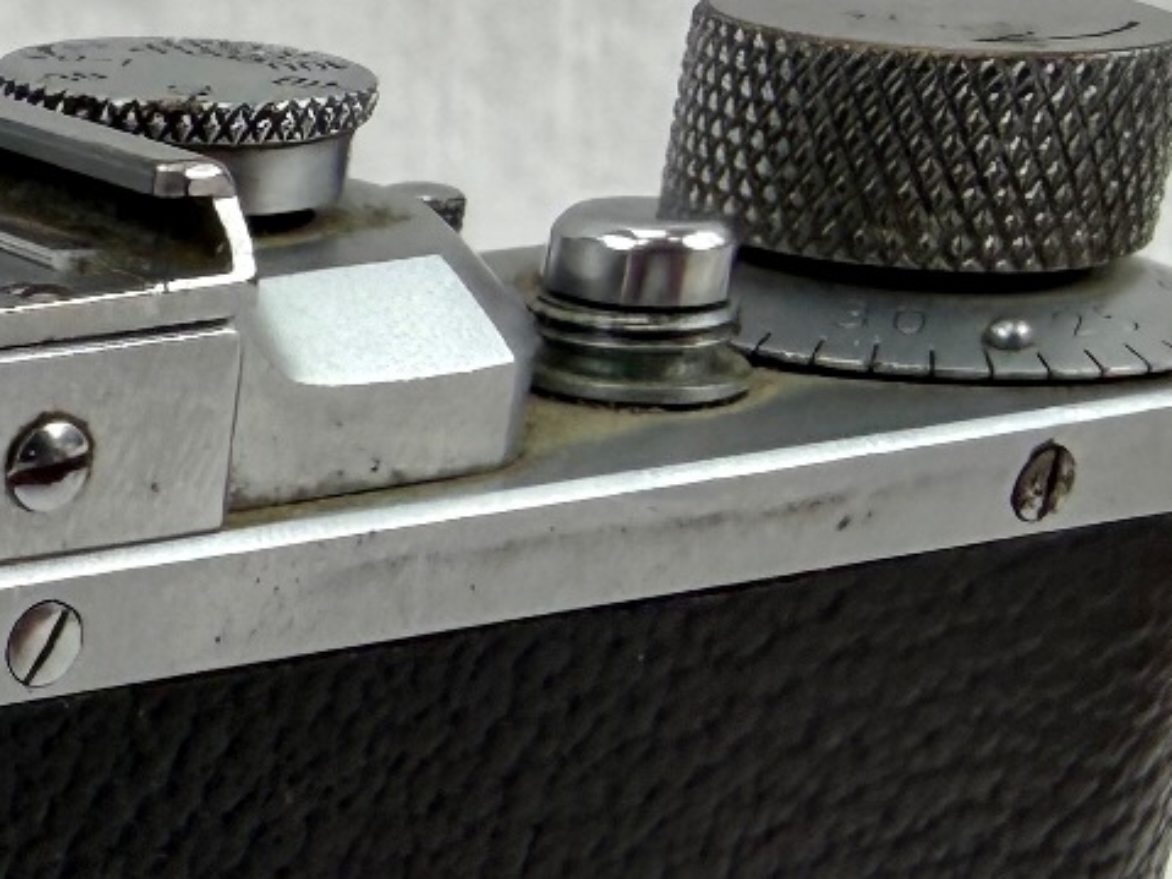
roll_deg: +3.2
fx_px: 3419
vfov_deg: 14.2
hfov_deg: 17.6
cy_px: 1031
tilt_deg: -25.6
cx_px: -553
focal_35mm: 101
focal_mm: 2.22
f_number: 2.2
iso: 50
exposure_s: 1/100
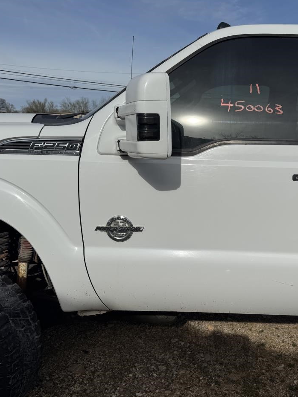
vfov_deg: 55.4
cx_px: 207
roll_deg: -0.3
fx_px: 379
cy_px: 193
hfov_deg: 42.1
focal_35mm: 33
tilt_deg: -10.3
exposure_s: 1/12346
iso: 80
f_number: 1.78
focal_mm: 6.76
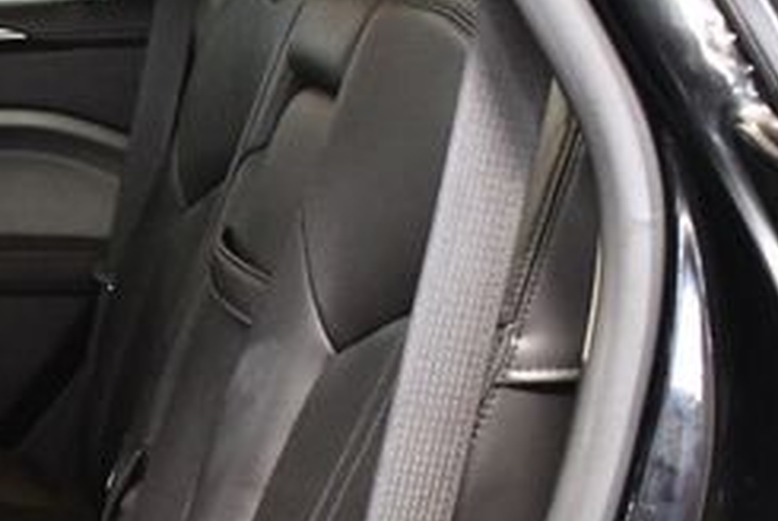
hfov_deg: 20.6
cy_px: 445
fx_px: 2034
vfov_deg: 14.5
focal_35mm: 94
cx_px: -79
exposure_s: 1/60
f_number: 3.5
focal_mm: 18
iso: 5000
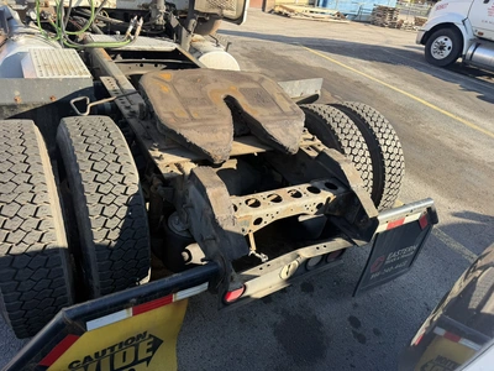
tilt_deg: -31.8
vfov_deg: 56.8
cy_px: 186
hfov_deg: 71.6
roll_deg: -8.6
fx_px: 343
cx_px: 247
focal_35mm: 24
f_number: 1.78
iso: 80
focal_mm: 6.76
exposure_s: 1/757
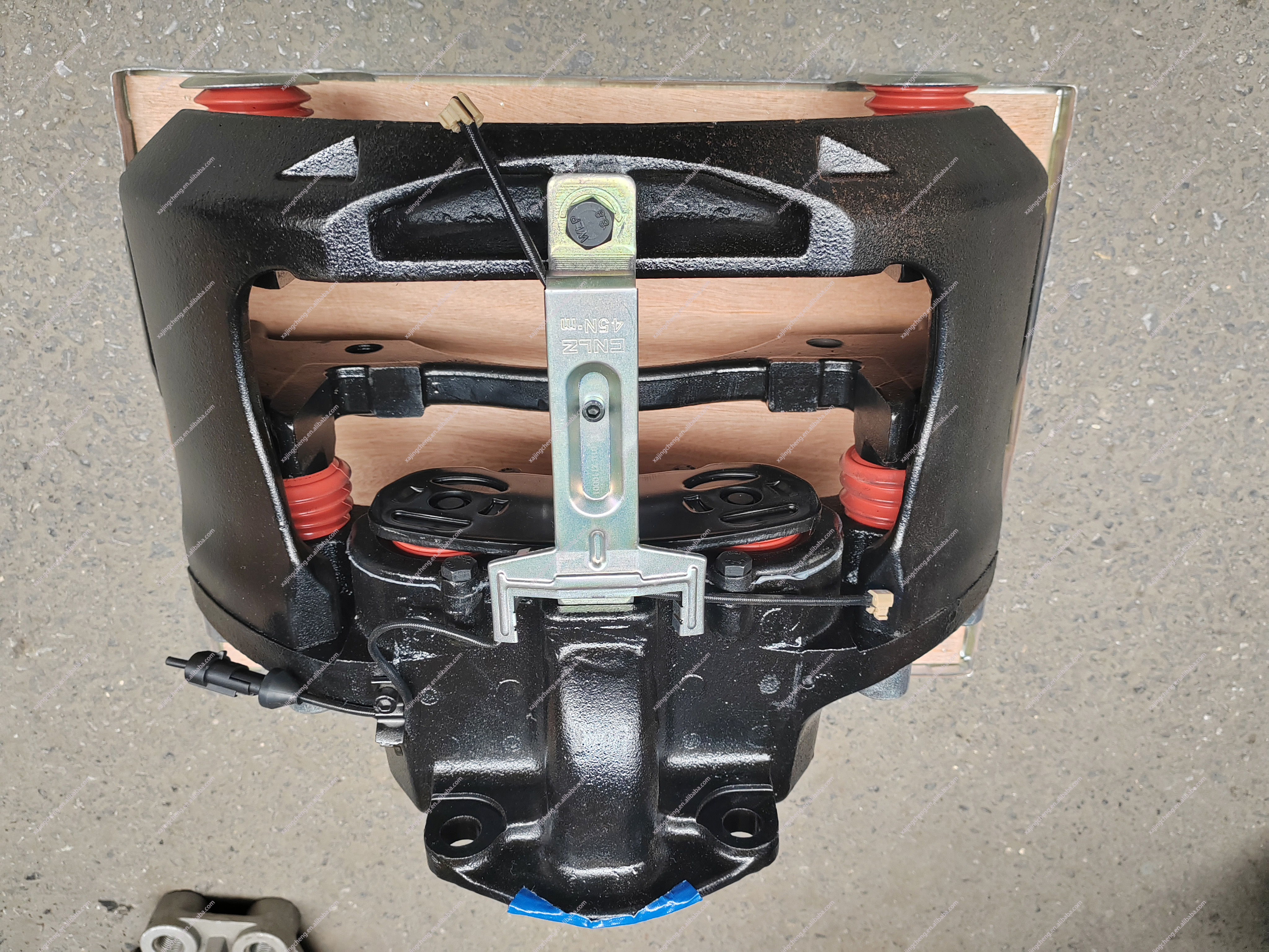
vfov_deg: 51.4
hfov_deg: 65.3
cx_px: 634
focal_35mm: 27
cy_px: 476
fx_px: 990
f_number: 1.9
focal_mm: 5.52
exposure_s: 1/100
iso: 461
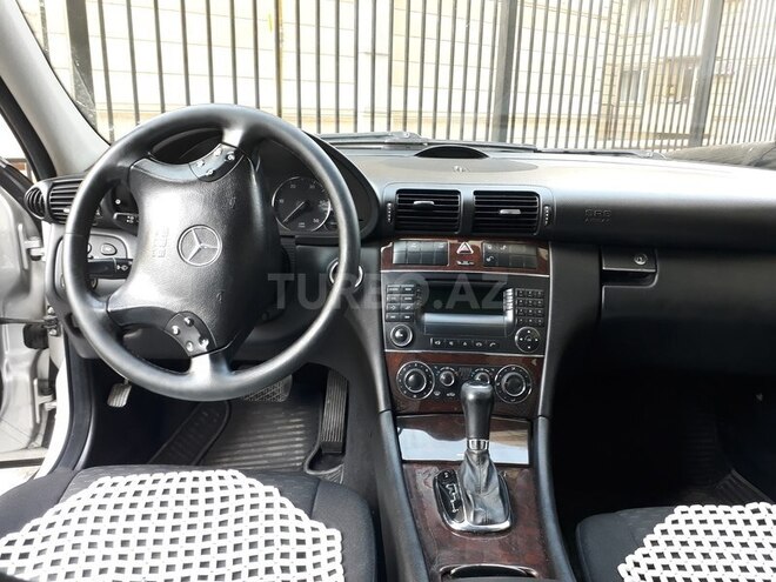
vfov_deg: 51.4
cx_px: 388
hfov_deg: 65.3
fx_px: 605
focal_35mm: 27
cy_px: 291
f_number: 1.9
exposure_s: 1/33
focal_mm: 3.6
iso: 64
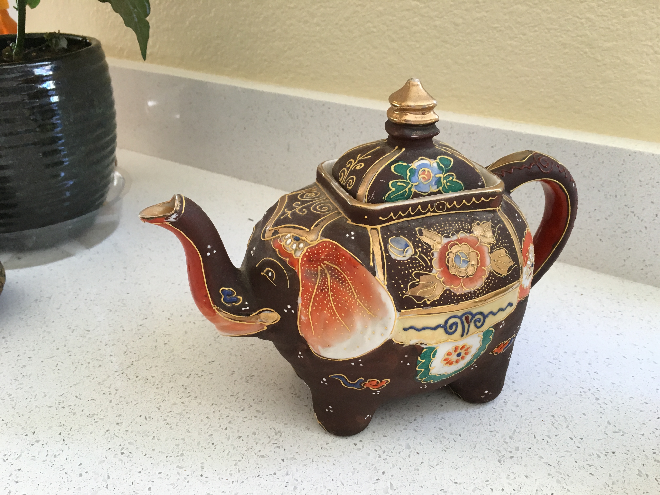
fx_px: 553
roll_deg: +0.8
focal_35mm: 29
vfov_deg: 48.2
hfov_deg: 61.7
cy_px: 248
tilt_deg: -29.1
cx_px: 330
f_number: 2.2
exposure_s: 1/30
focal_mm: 4.15
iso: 40
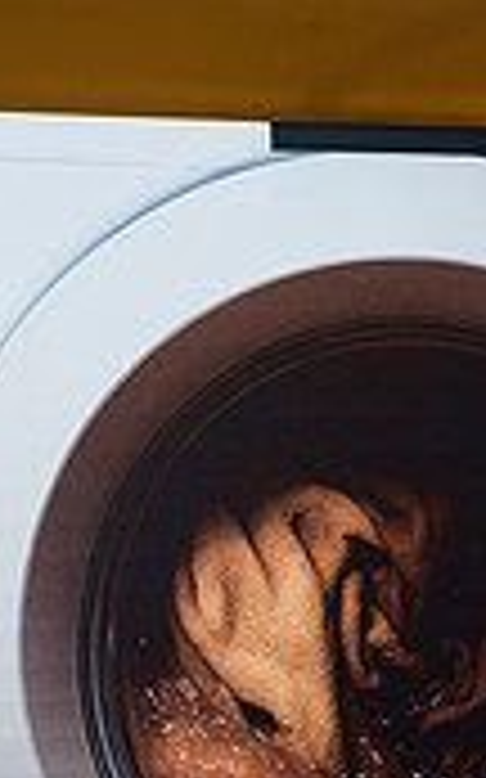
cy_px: 859
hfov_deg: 8.0
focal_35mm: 164
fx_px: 3478
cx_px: 450
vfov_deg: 12.5
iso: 800
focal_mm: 62
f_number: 4.5
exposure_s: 1/125
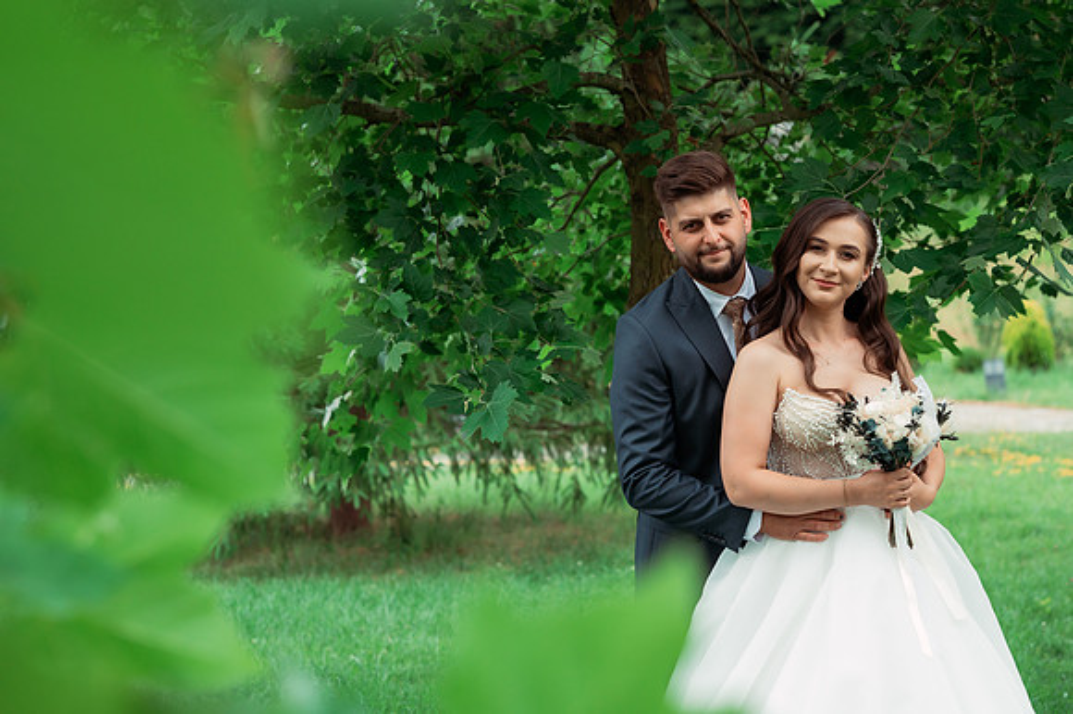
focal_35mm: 99
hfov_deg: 20.6
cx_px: 624
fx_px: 2944
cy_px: 299
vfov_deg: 13.8
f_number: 4.5
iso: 250
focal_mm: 85
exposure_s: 1/640
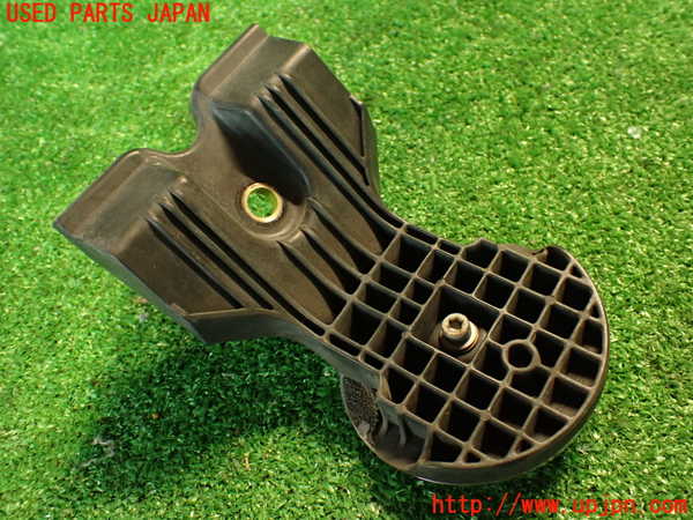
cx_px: 346
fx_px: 641
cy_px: 260
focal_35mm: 32
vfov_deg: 44.2
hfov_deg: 56.8
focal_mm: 5.79
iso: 800
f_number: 2.4
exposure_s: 1/30
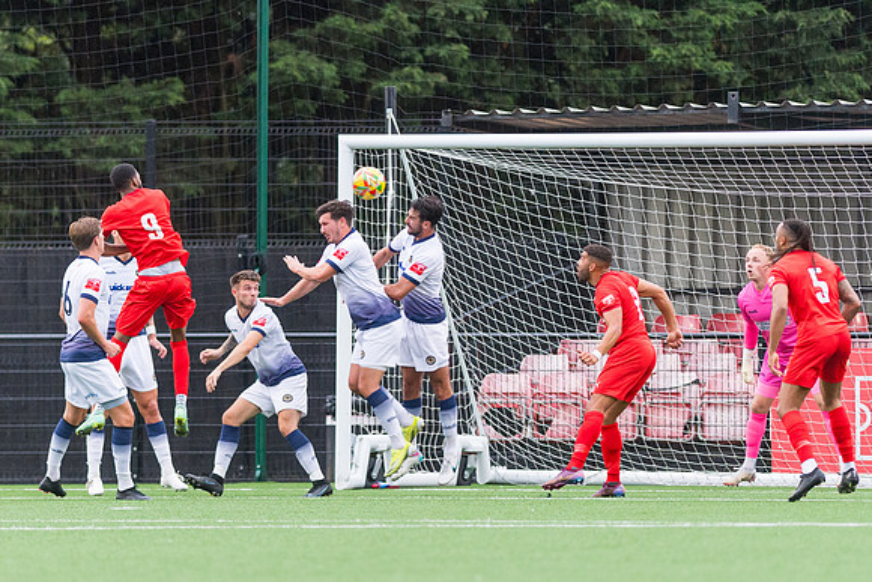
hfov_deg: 4.0
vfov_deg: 2.7
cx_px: 374
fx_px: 12442
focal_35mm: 514
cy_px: 291
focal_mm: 300
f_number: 2.8
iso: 1600
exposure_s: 1/1600
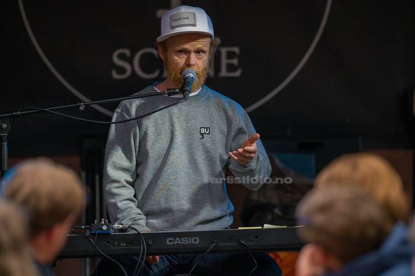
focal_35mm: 300
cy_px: 138
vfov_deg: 4.6
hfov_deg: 6.9
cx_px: 208
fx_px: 3456
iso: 3200
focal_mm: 300
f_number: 2.8
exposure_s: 1/1600
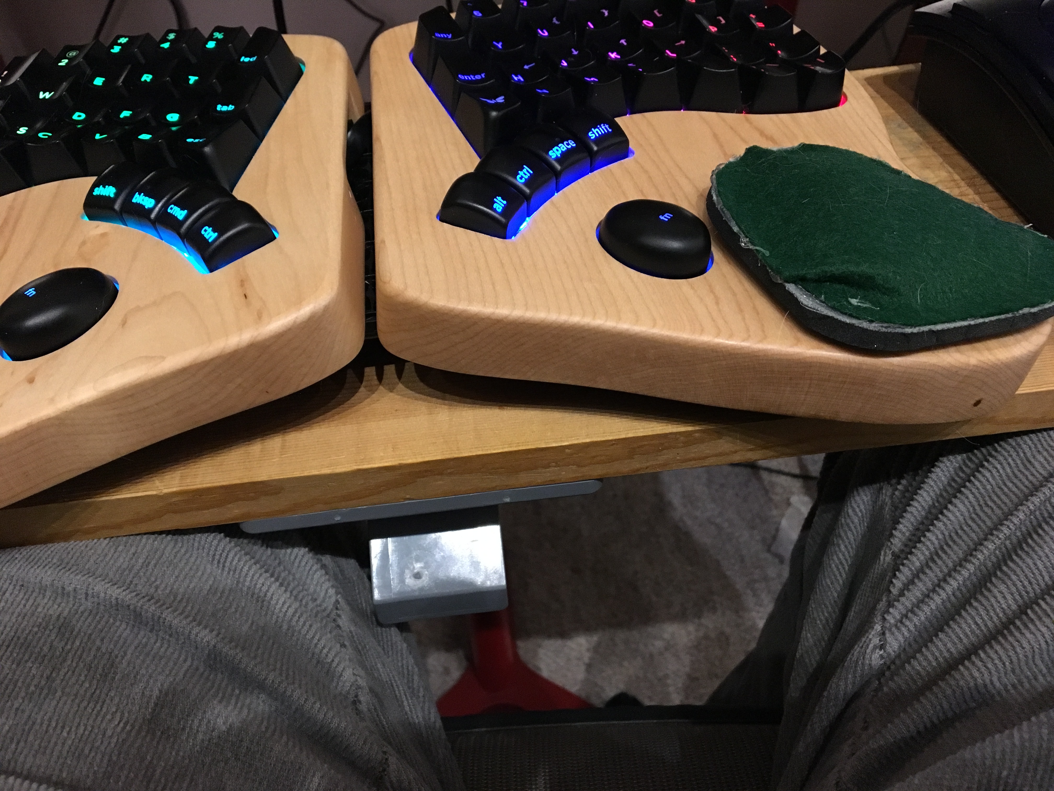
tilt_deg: -45.3
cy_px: 396
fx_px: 883
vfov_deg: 48.2
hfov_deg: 61.7
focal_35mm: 29
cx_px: 527
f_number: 2.2
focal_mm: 4.15
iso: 250
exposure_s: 1/15
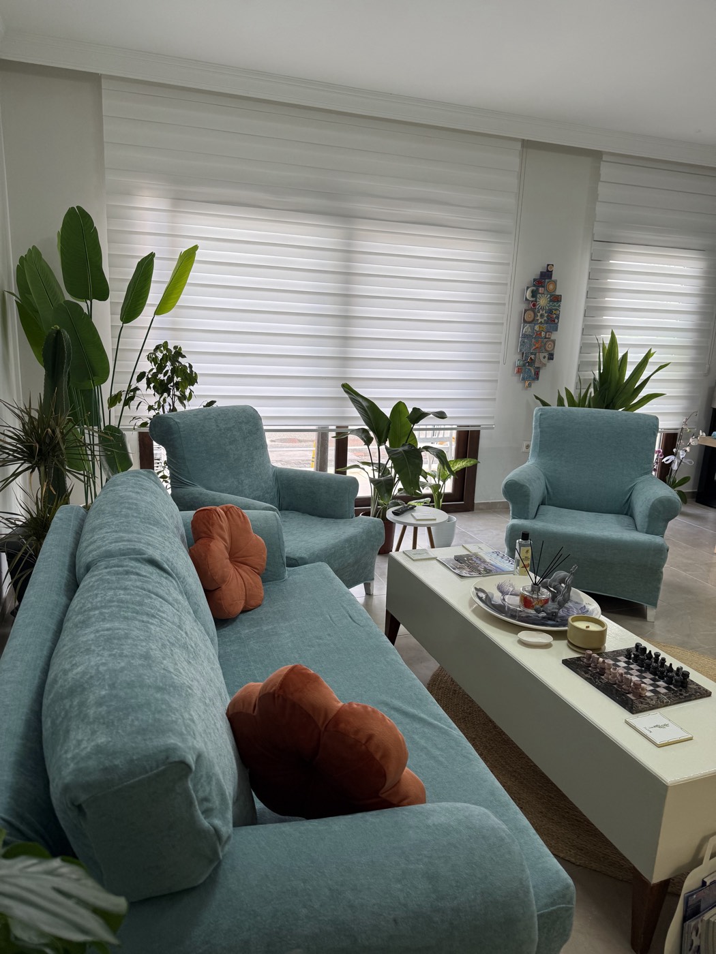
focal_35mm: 24
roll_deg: -2.9
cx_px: 358
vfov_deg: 71.6
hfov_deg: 56.8
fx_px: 662
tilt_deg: -13.0
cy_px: 477
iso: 80
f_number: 1.78
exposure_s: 1/121
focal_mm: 6.76
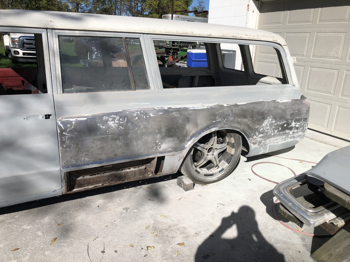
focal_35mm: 28
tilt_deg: -19.5
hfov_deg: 63.4
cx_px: 175
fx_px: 283
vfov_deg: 49.7
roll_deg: -2.7
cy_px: 131
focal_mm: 3.99
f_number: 1.8
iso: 25
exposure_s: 1/4367
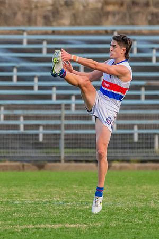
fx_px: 7024
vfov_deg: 1.9
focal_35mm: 1060
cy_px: 108
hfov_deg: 1.3
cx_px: 63
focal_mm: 460
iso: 3600
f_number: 6.3
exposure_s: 1/1600
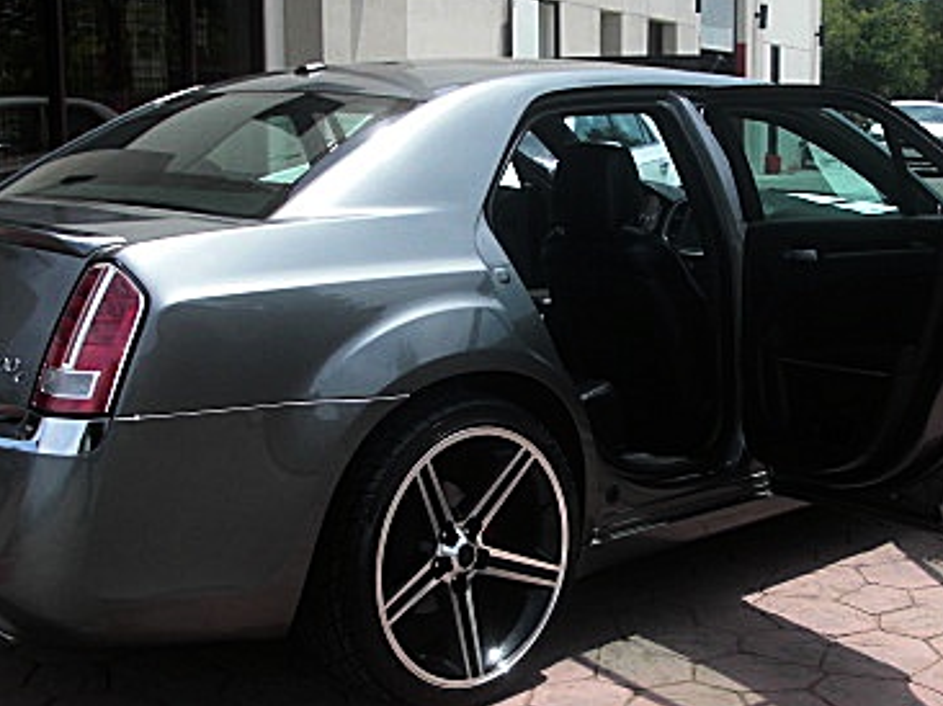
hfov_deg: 30.6
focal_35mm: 63
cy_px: 420
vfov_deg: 23.2
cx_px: 572
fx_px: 1715
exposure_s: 1/640
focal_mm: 6.3
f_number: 2.8
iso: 50
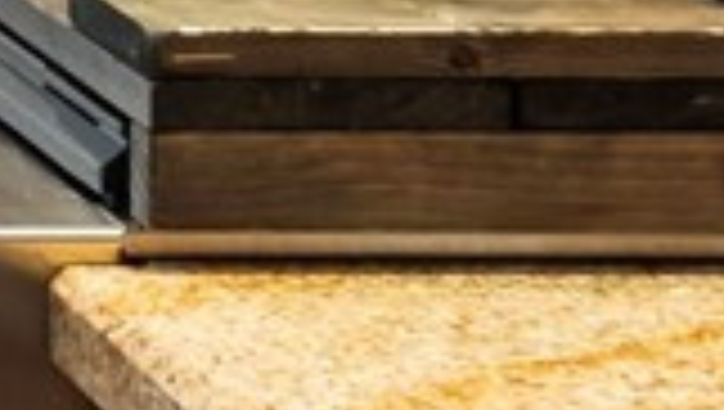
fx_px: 4209
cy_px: -1018
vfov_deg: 5.1
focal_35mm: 219
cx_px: -1475
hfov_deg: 8.3
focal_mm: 21
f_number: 8
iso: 400
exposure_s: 1/8
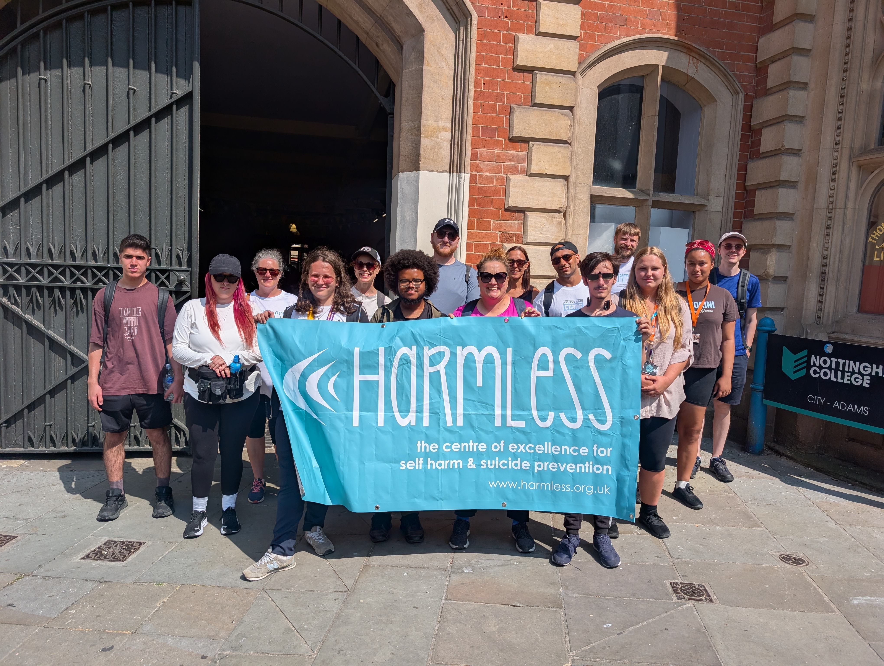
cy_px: 333
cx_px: 442
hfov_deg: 71.5
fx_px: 614
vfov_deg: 56.9
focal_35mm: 24
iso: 21
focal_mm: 6.9
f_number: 1.68
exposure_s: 1/1541
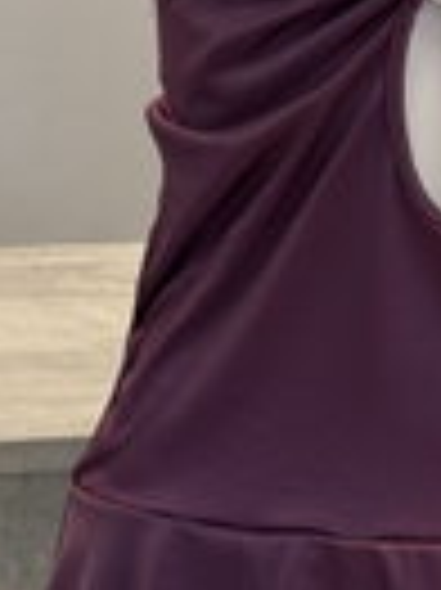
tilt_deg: -4.8
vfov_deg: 10.1
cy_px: 137
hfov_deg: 7.5
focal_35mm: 196
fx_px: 3335
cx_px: 459
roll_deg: -0.9
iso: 80
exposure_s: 1/50
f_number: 1.78
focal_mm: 6.76
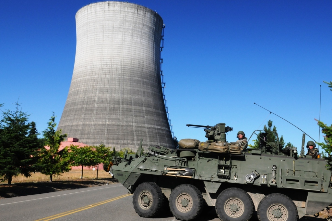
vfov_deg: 36.8
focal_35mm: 36
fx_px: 332
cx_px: 166
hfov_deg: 53.2
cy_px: 110
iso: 800
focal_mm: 24
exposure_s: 1/400
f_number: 10
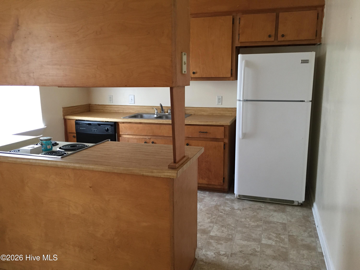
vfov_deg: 48.2
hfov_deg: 61.7
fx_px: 302
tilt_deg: -10.6
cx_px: 180
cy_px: 135
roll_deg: +0.0
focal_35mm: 29
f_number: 2.2
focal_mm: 4.15
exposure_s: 1/30
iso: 125
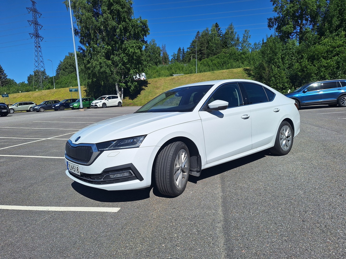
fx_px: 230
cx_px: 173
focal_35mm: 23
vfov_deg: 58.9
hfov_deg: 73.9
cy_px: 130
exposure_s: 1/5102
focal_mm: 5.54
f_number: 1.8
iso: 40
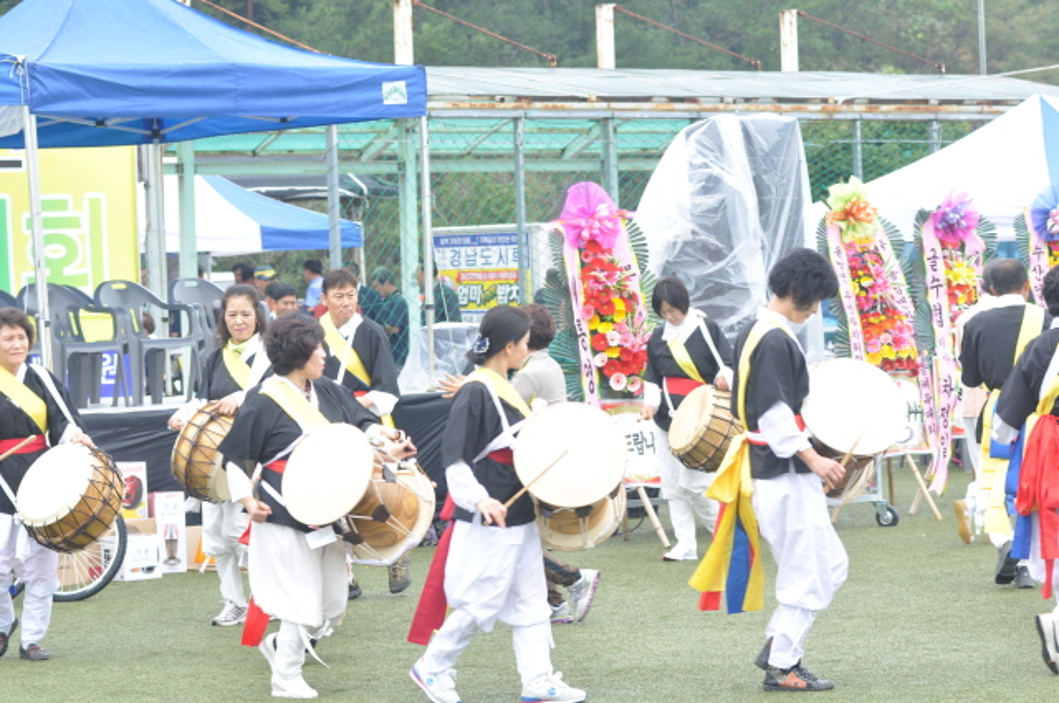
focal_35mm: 174
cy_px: 352
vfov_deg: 7.9
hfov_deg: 11.8
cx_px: 530
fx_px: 5112
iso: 200
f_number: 5
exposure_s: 1/200
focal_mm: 116
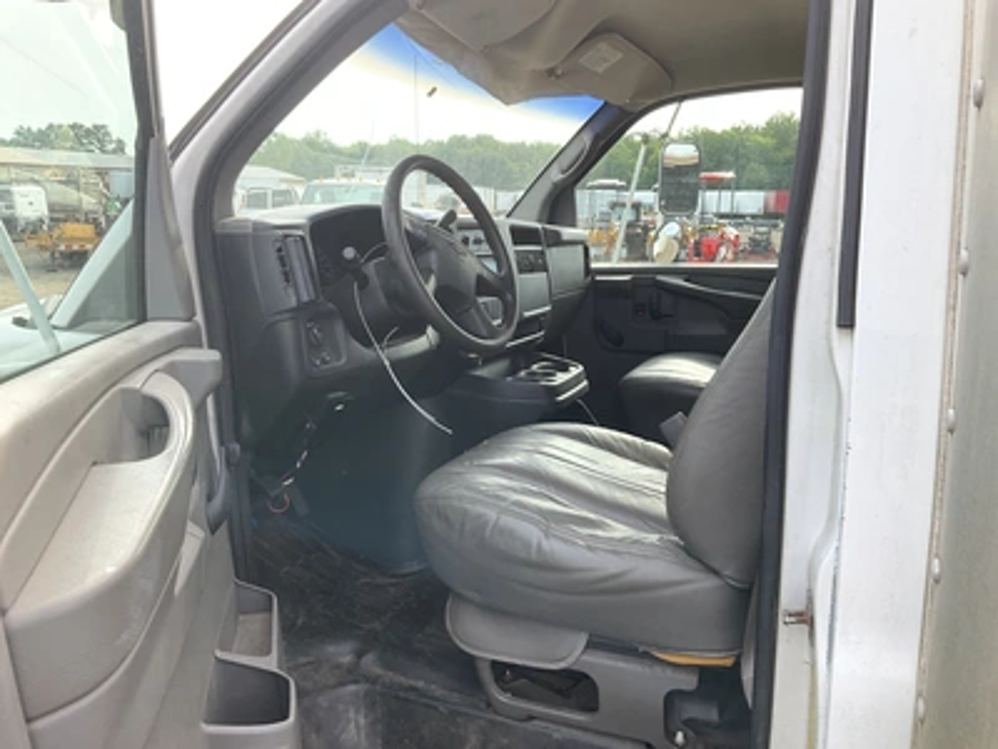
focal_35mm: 29
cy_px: 374
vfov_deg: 48.2
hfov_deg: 61.7
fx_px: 836
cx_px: 499
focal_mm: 3
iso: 25
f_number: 1.8
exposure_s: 1/335
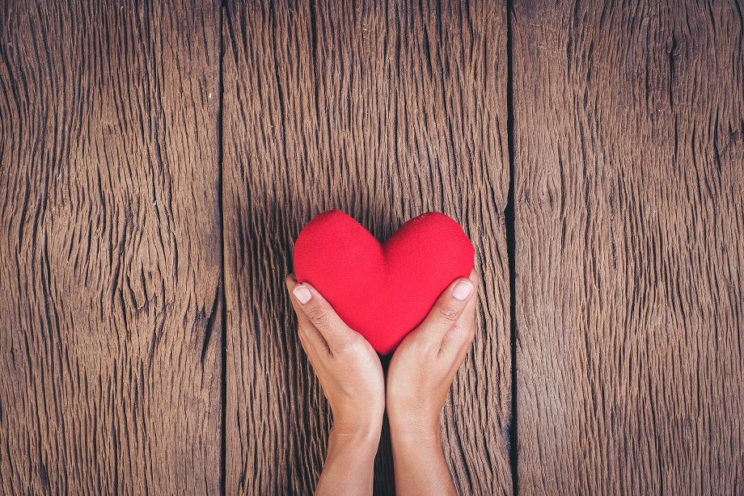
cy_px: 248
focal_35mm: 50
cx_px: 372
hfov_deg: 39.6
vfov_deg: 27.0
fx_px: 1034
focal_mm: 50
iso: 160
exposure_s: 1/125
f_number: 10
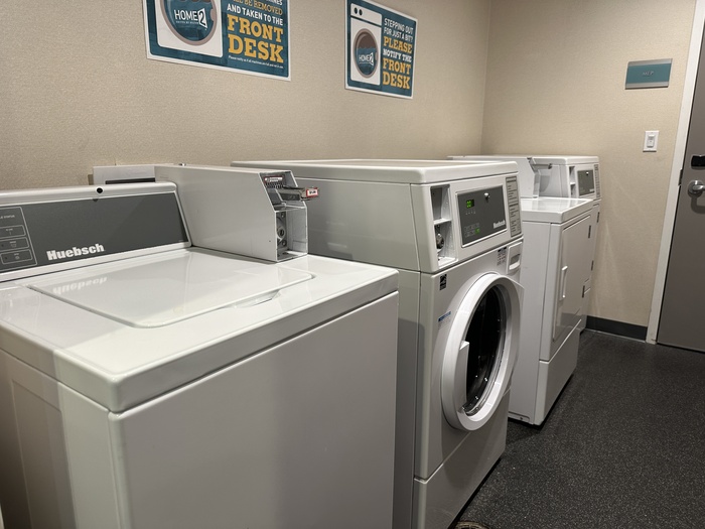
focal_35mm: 24
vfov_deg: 56.8
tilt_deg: -14.2
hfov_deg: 71.6
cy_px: 264
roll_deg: -0.2
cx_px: 352
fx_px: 489
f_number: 1.78
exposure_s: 1/60
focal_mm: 6.86
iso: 160
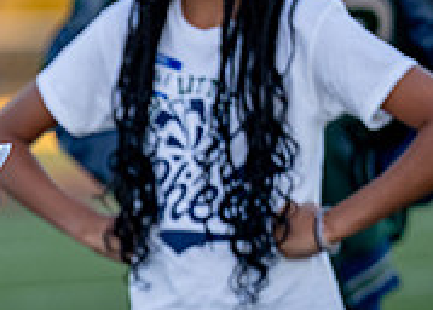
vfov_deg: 1.8
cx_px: -156
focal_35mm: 801
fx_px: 9854
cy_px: 332
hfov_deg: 2.5
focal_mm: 200
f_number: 2.8
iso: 500
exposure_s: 1/1250
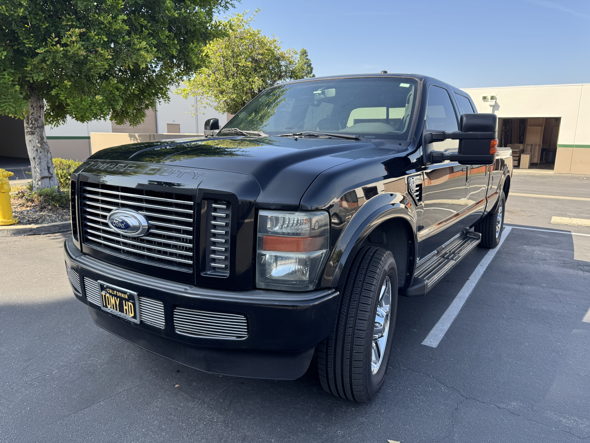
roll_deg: -0.4
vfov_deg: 56.8
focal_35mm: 24
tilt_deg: -12.7
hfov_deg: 71.6
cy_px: 222
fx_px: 409
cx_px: 295
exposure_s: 1/693
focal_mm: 6.76
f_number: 1.78
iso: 80
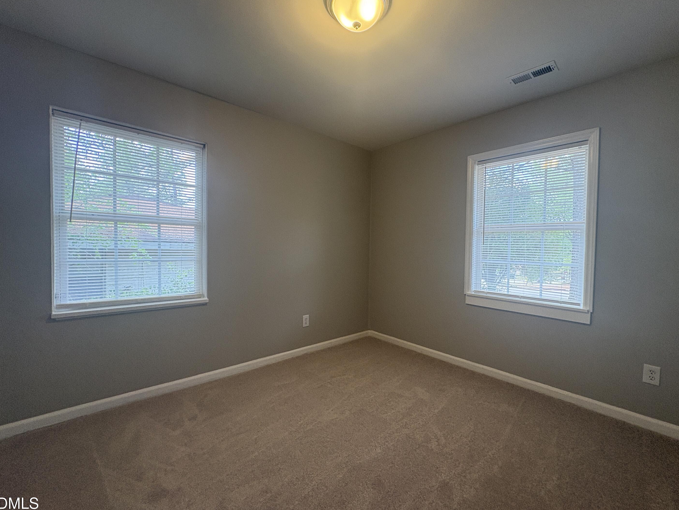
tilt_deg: -1.7
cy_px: 255
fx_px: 294
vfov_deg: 81.7
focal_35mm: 15
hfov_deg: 98.1
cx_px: 359
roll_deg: -0.1
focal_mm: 2.22
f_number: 2.2
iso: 250
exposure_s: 1/120
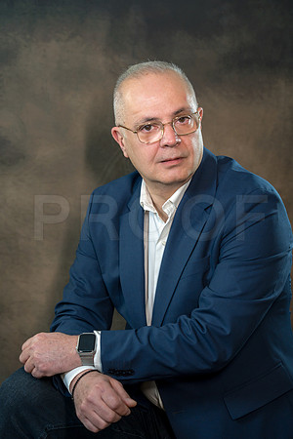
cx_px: 146
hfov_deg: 16.5
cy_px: 220
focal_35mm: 83
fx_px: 1013
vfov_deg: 24.5
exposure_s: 1/100
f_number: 5
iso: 250
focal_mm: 83
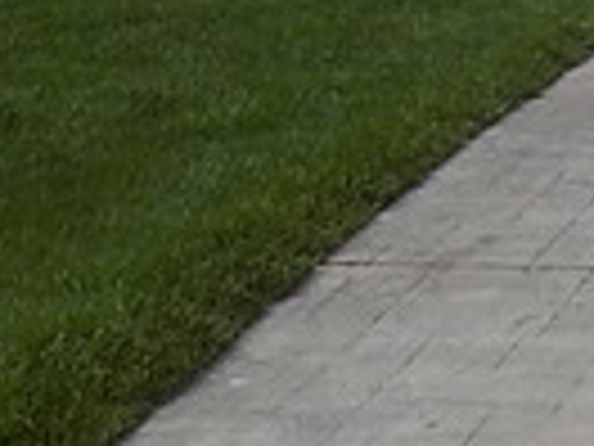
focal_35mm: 145
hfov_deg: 12.7
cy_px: -347
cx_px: 954
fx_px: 2488
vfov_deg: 9.7
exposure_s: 1/160
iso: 80
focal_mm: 5.3
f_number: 10.6
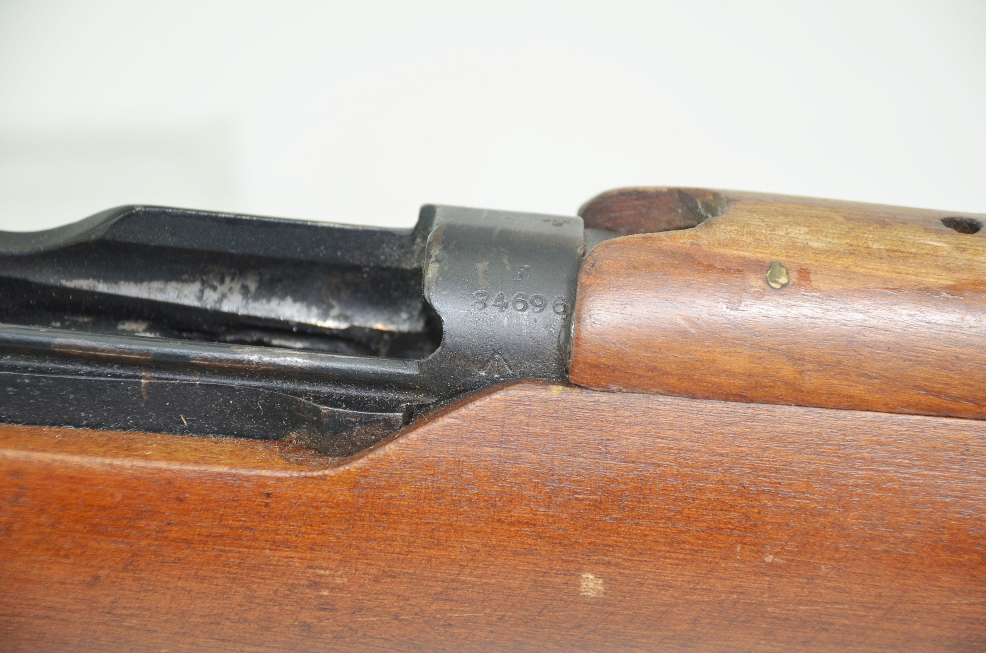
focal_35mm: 142
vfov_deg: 9.6
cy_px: 326
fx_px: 3895
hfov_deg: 14.4
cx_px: 493
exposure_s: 1/80
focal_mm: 95
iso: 400
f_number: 5.6
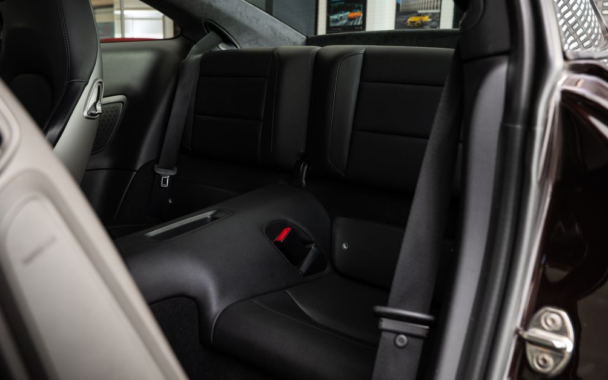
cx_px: 297
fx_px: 530
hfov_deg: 59.6
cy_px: 184
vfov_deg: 39.4
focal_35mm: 32
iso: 200
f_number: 5
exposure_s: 1/50
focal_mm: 29
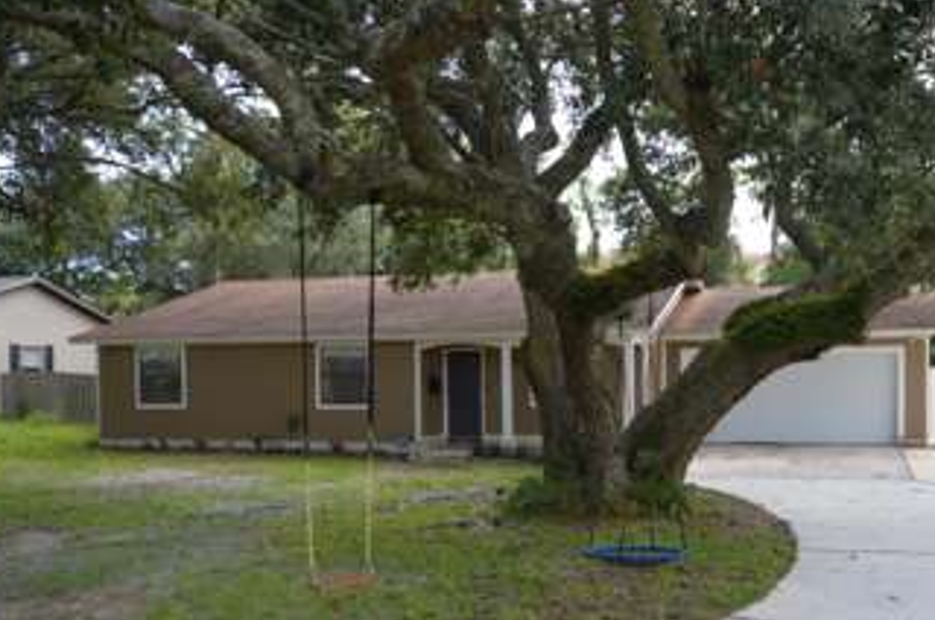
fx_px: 875
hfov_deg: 55.2
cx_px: 614
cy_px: 383
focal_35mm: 34
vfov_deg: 38.8
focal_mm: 15
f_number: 5.6
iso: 140
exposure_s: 1/125
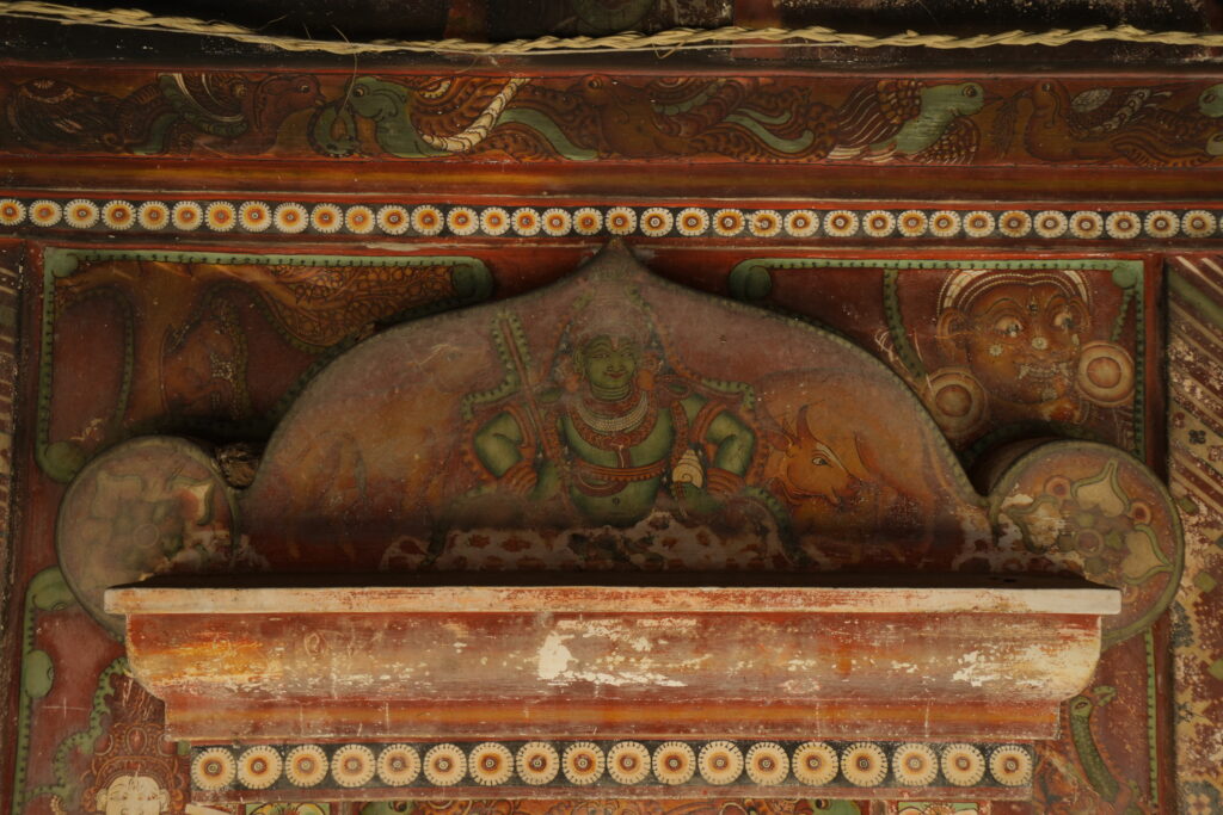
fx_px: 1189
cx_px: 612
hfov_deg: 54.4
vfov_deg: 37.9
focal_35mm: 35
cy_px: 408
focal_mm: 35
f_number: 5.6
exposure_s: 1/160
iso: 640
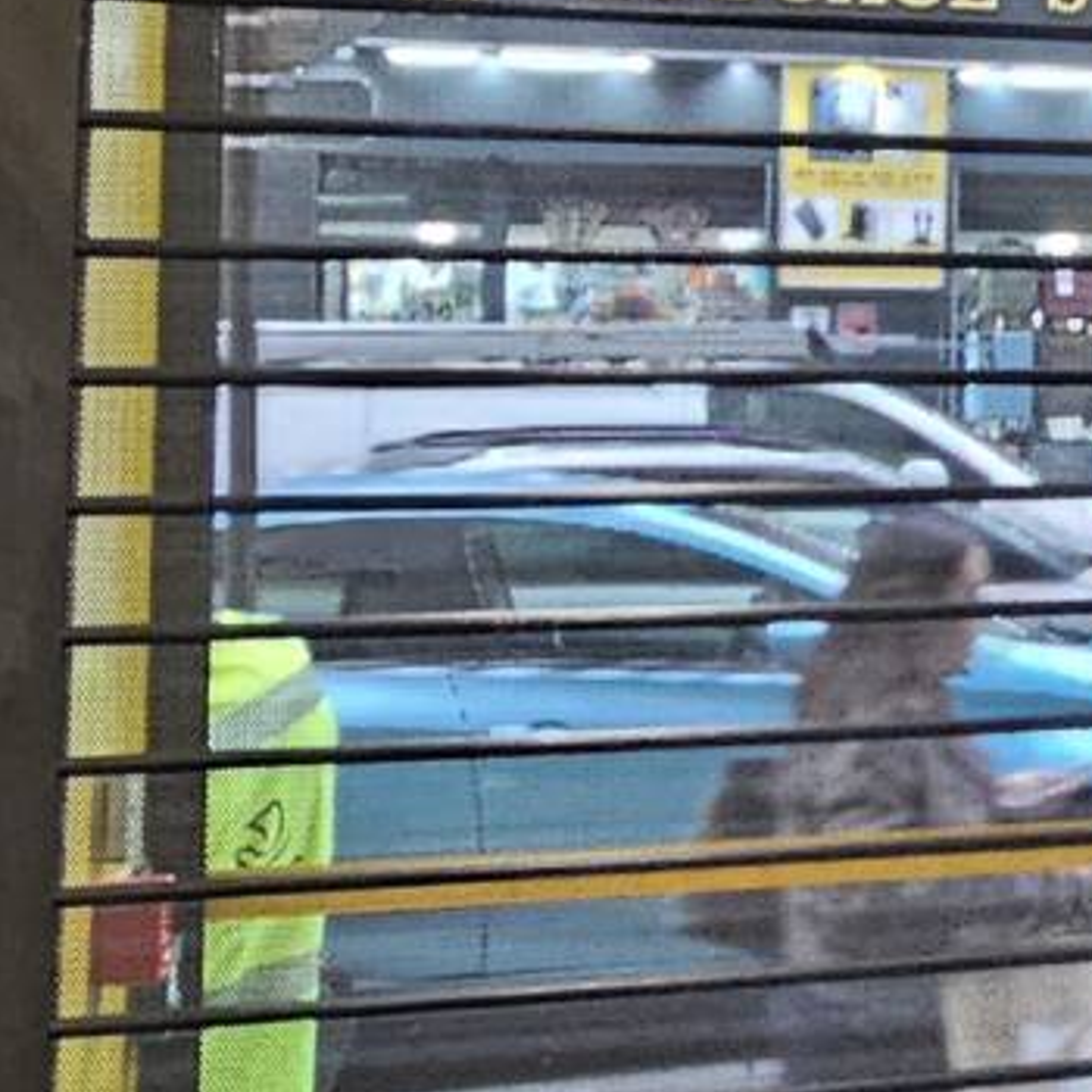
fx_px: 2998
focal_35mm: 84
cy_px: 250
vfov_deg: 20.5
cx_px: 2237
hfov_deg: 15.8
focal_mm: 2.2
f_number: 2.2
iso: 320
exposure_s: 1/71
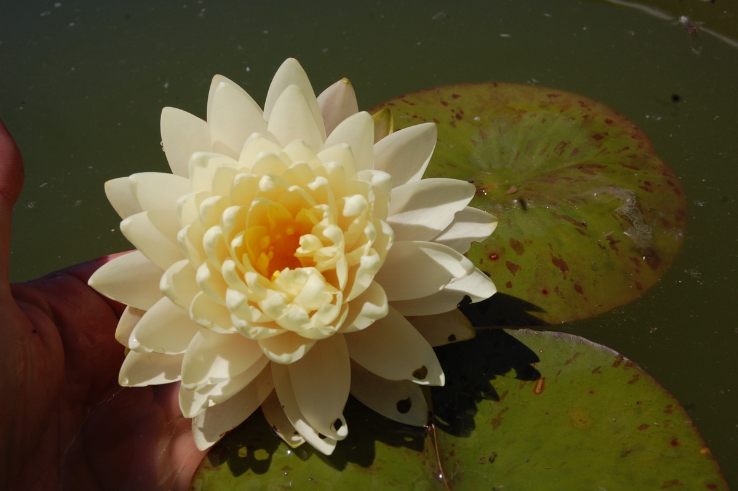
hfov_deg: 35.1
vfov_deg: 23.7
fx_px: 1168
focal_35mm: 57
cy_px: 246
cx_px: 369
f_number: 11
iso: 200
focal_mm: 38
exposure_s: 1/500
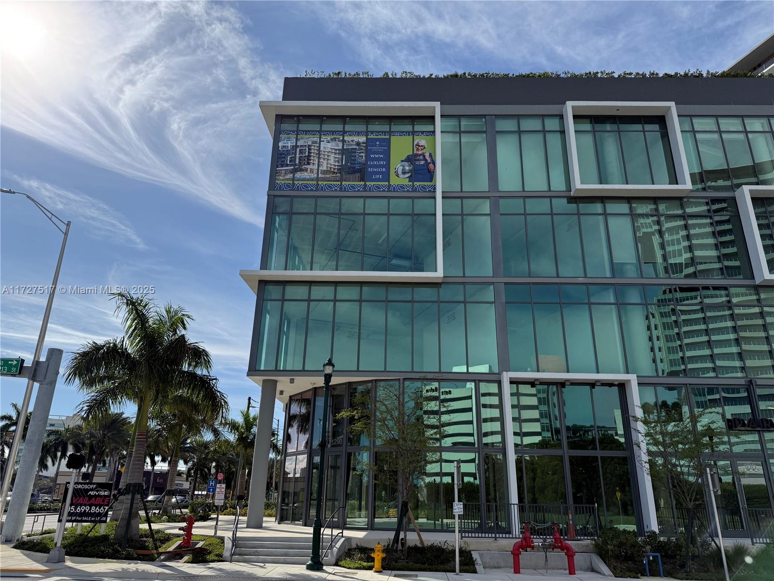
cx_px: 387
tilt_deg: +19.8
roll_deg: -1.2
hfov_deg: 71.6
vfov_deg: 56.8
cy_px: 290
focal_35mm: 24
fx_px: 537
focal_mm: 6.76
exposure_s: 1/10309
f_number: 1.78
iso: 100
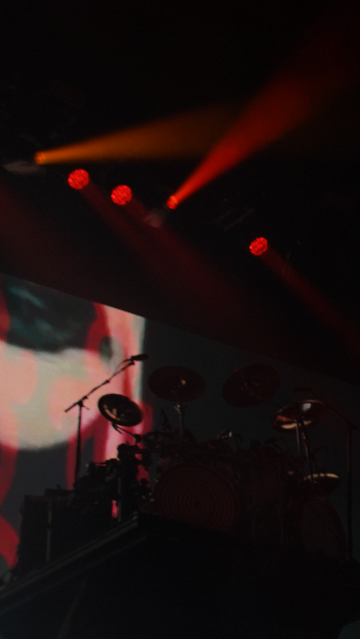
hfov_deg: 12.4
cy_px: 398
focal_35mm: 92
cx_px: 580
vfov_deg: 23.1
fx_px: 1561
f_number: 4
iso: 640
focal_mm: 34
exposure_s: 1/125
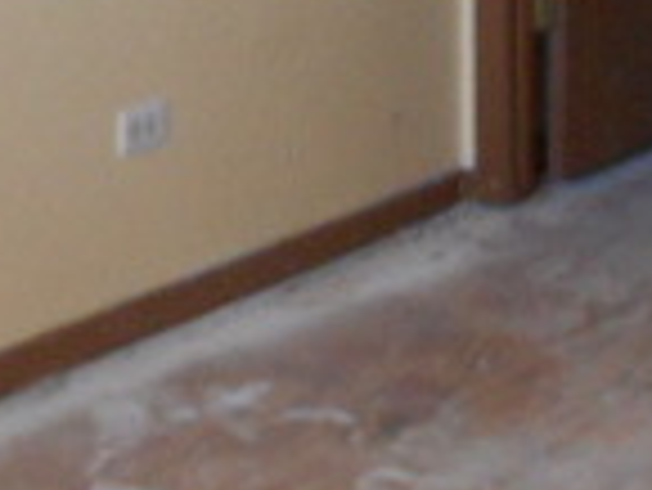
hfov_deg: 15.2
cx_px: 58
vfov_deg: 11.4
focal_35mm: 128
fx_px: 2413
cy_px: -67
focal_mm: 5.2
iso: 400
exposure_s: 1/25
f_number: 4
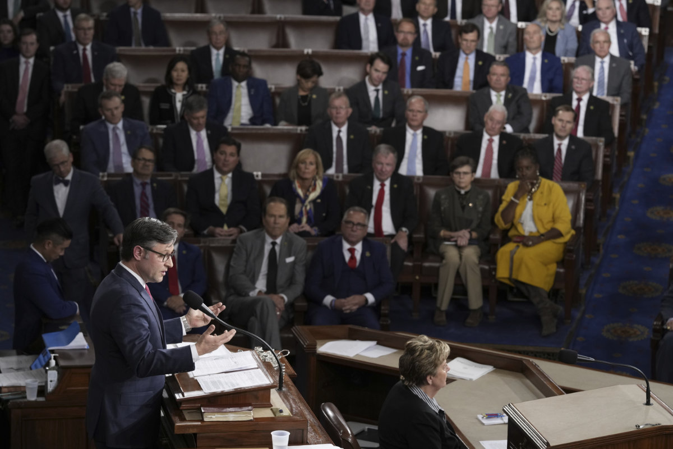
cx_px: 336
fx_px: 2524
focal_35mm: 135
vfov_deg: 10.2
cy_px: 224
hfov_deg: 15.2
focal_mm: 135
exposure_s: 1/250
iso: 2000
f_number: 5.6
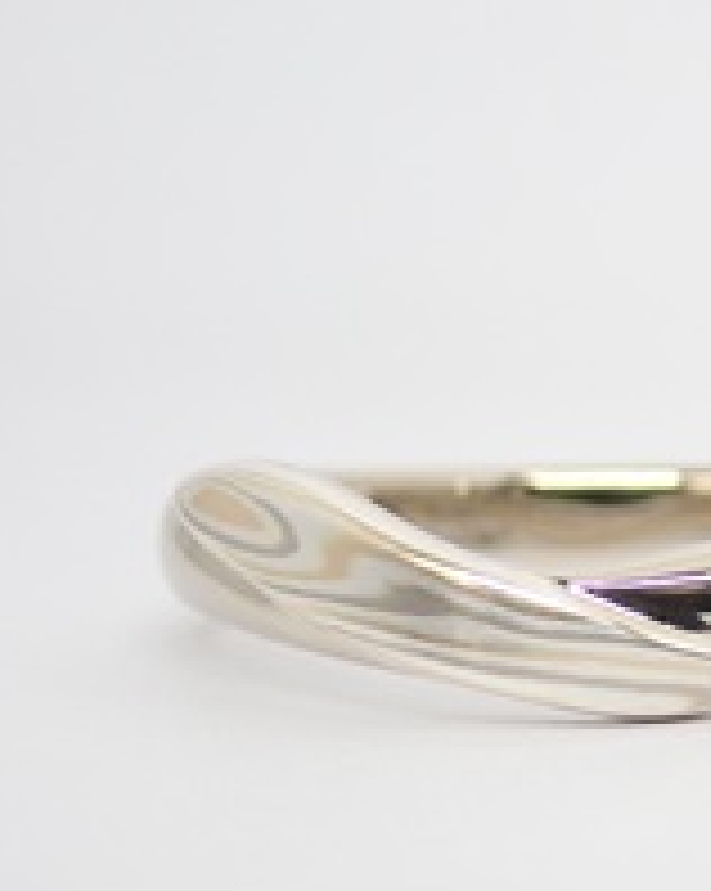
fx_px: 4505
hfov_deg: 8.9
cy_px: 529
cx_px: 922
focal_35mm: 171
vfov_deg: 11.3
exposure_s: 1/100
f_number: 4.1
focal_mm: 13.65
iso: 200
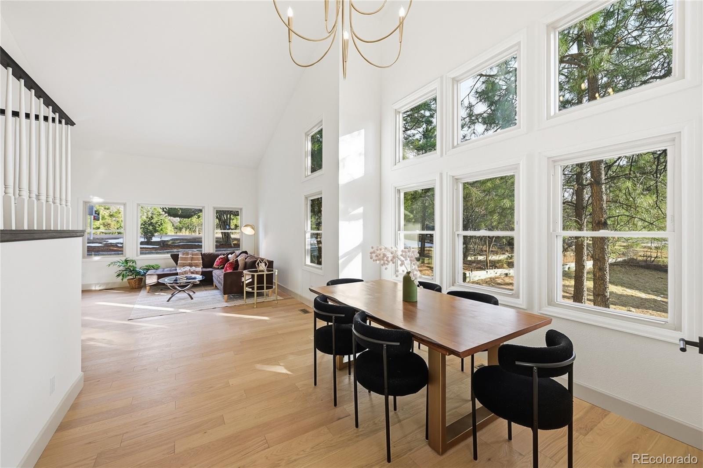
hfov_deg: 104.3
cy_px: 234
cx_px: 352
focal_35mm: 14
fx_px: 273
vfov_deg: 81.2
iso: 400
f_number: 8
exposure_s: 1/1600
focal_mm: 14
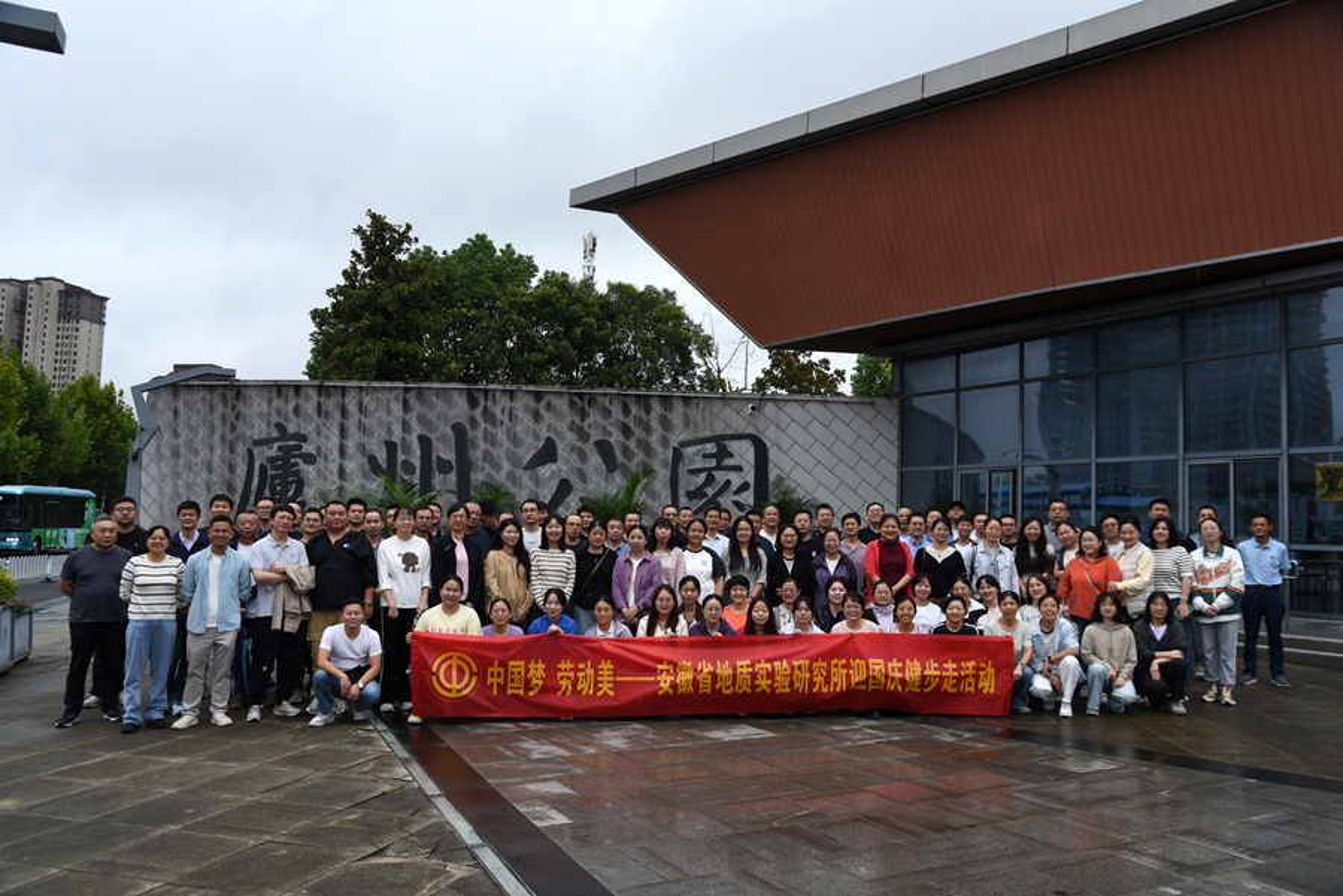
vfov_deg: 48.0
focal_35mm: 27
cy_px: 448
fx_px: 1008
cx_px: 672
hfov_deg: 67.4
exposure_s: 1/100
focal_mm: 27
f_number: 5
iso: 100
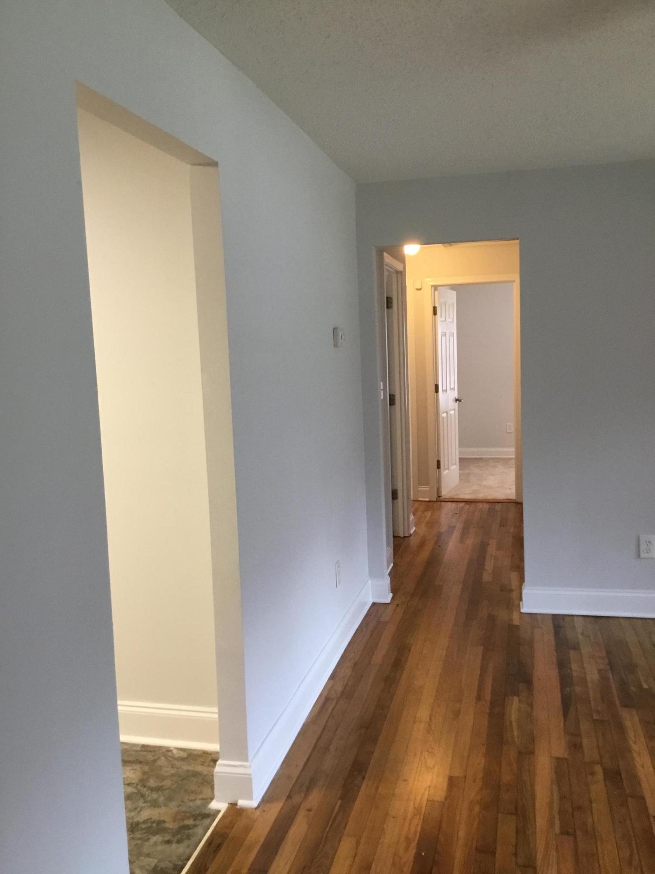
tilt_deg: -4.5
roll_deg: +2.2
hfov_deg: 45.4
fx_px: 782
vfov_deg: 58.4
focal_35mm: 31
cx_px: 328
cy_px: 437
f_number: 2.4
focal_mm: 3.3
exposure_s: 1/30
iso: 100
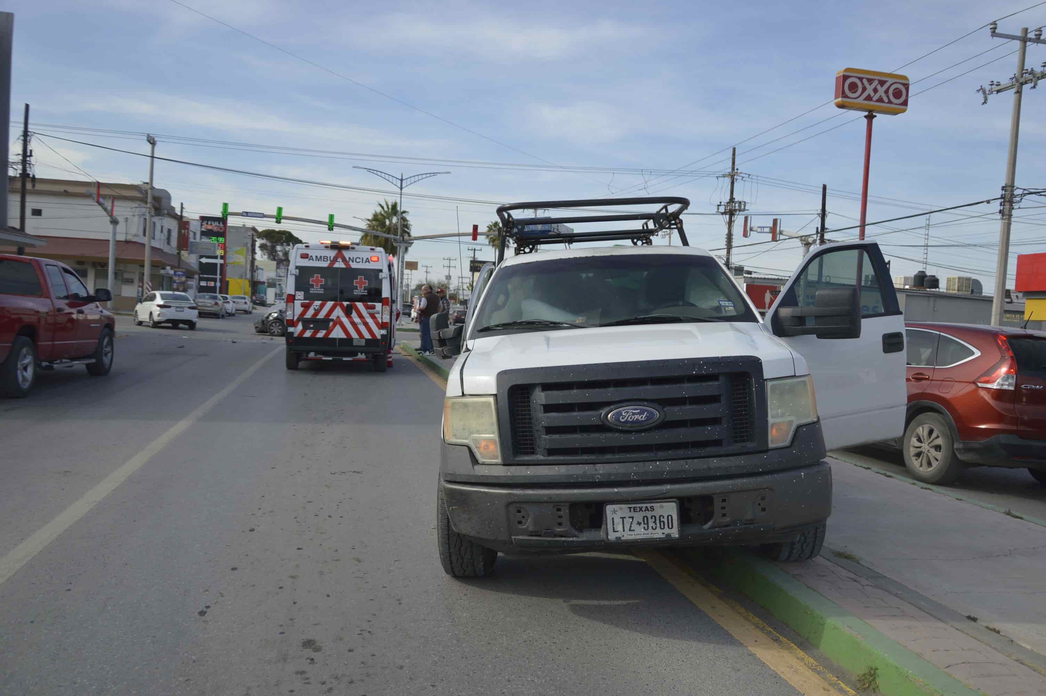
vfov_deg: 41.6
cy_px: 348
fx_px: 914
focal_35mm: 32
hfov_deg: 59.5
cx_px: 523
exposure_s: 1/640
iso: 100
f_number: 3.8
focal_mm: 21
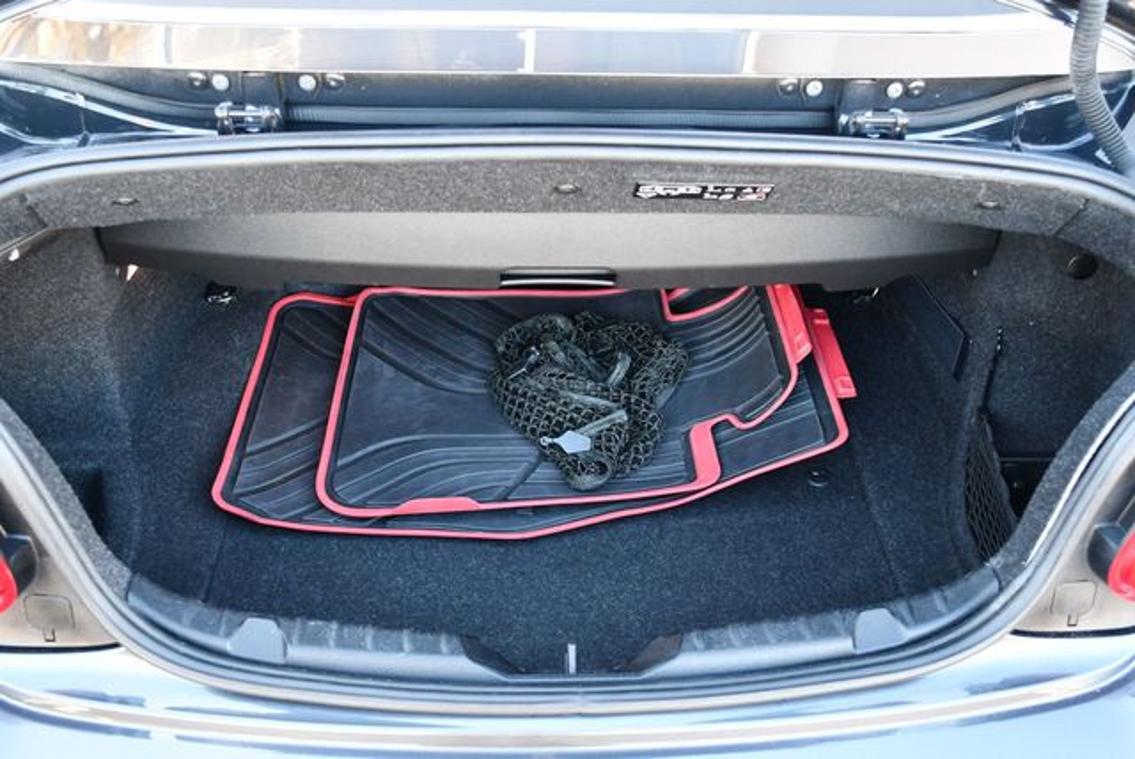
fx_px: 1136
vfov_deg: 36.9
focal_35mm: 36
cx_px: 568
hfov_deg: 53.1
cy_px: 380
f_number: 3.5
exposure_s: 1/125
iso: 1100
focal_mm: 18
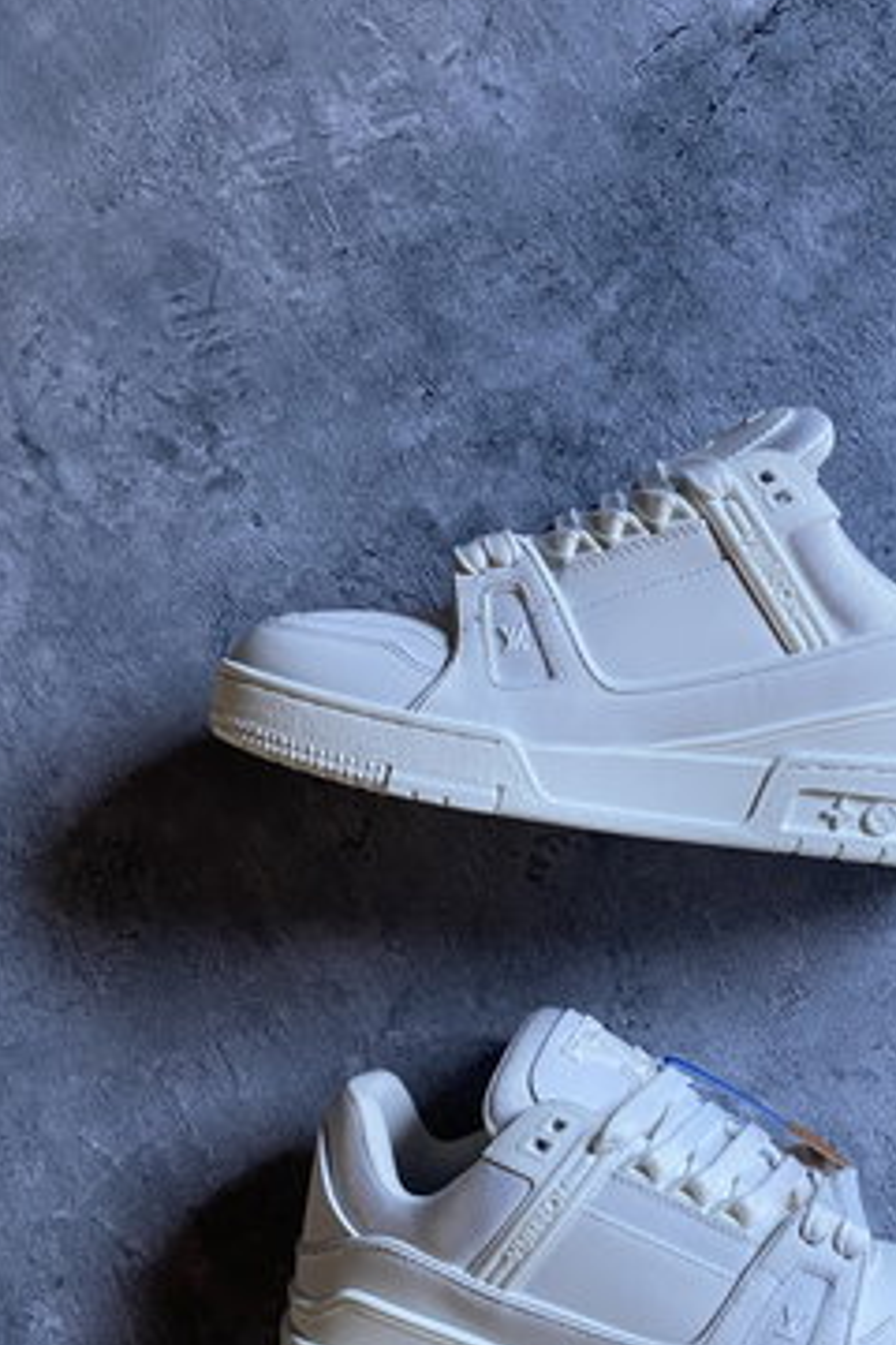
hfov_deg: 32.9
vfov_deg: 47.6
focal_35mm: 40
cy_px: 906
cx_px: 650
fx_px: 1493
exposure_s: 1/60
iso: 250
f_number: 1.8
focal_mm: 4.25
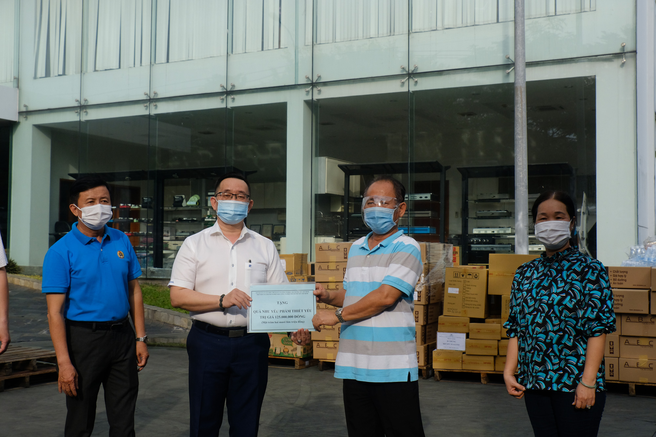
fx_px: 802
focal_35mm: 44
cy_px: 218
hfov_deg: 44.5
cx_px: 328
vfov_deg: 30.5
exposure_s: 1/1700
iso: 1250
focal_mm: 29.3
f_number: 7.1
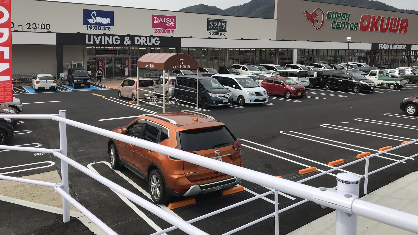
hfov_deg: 62.6
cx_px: 212
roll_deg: -0.7
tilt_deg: -5.8
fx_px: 344
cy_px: 88
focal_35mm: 31
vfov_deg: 37.6
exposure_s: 1/2994
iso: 20
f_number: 1.8
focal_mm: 3.99
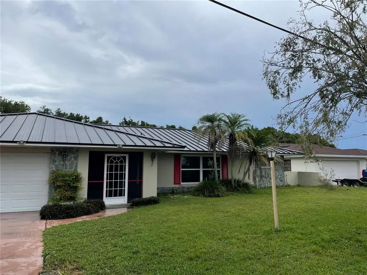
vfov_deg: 53.1
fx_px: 276
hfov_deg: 67.3
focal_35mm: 26
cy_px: 138
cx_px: 184
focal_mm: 4.2
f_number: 1.6
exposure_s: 1/4831
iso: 32
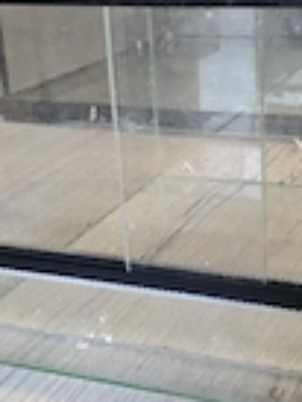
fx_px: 778
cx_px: 202
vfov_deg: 28.9
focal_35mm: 67
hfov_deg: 21.9
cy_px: 170
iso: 400
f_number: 1.7
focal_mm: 6.3
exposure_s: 1/101
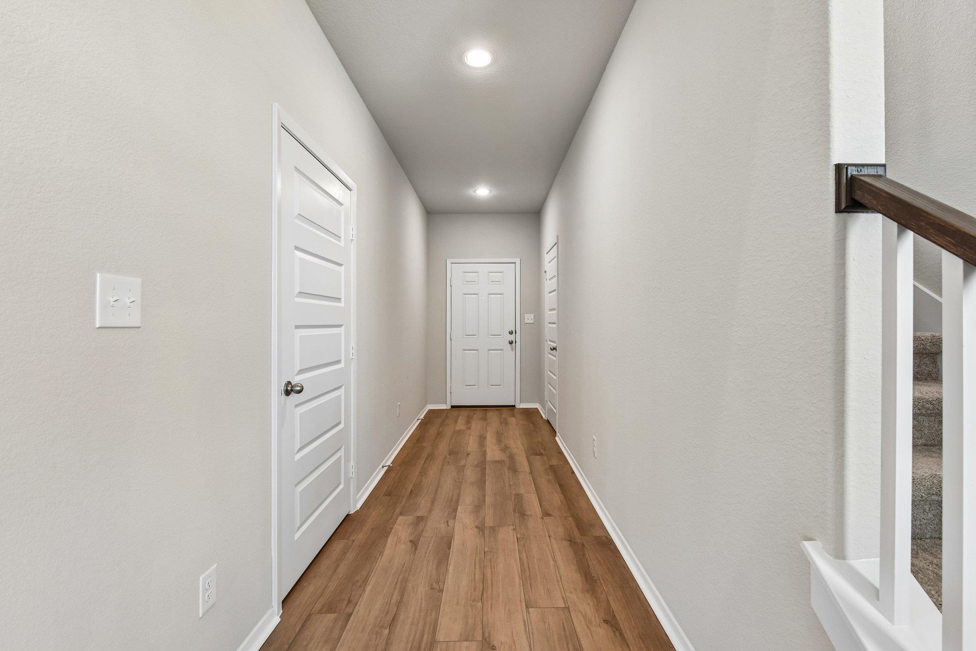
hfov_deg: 96.7
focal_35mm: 16
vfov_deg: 73.7
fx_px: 434
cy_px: 326
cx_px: 488
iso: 400
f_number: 8
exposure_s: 1/15
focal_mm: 16
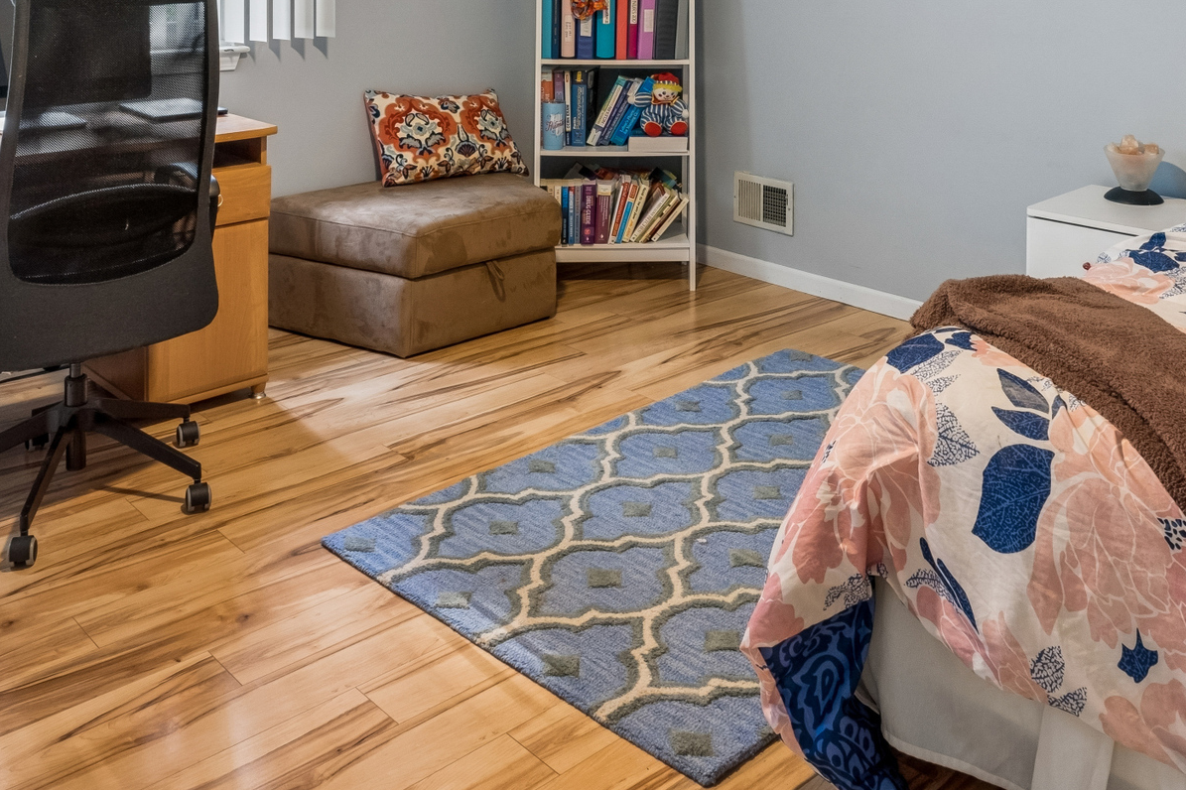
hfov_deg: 53.1
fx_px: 1186
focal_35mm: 36
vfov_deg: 33.6
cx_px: 624
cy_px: -6
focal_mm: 14
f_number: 13
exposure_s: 1/8
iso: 400
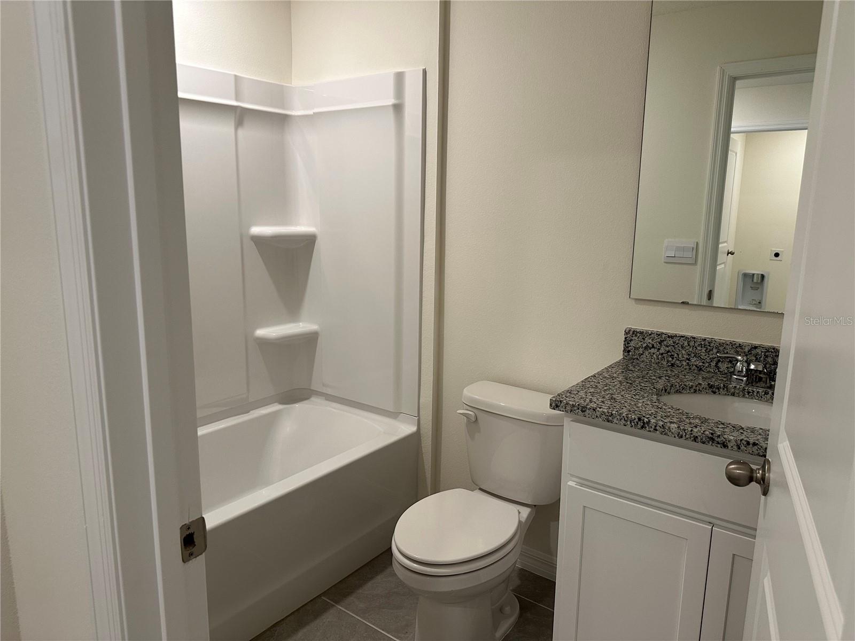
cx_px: 428
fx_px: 593
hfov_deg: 71.6
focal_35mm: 24
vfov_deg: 56.8
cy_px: 320
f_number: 1.78
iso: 200
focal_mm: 6.86
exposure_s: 1/120
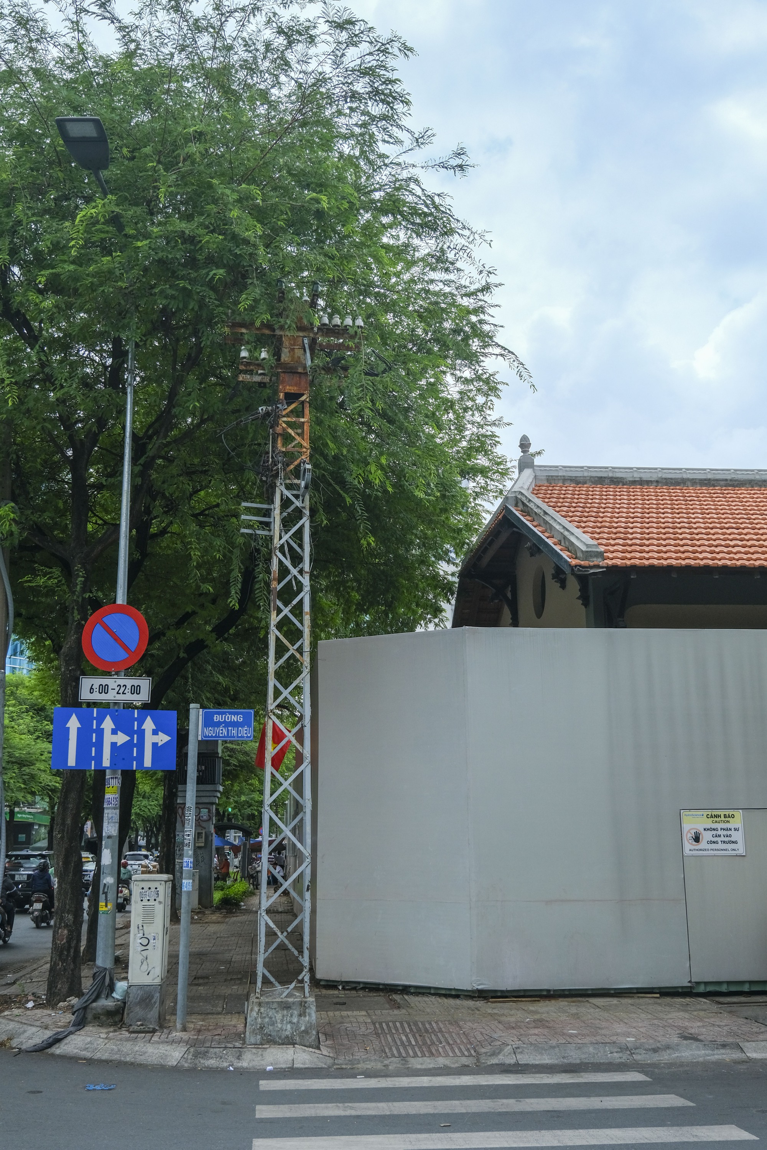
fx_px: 1023
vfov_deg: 58.7
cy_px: 575
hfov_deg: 41.1
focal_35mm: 32
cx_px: 384
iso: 400
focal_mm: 21.2
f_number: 4
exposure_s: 1/1600
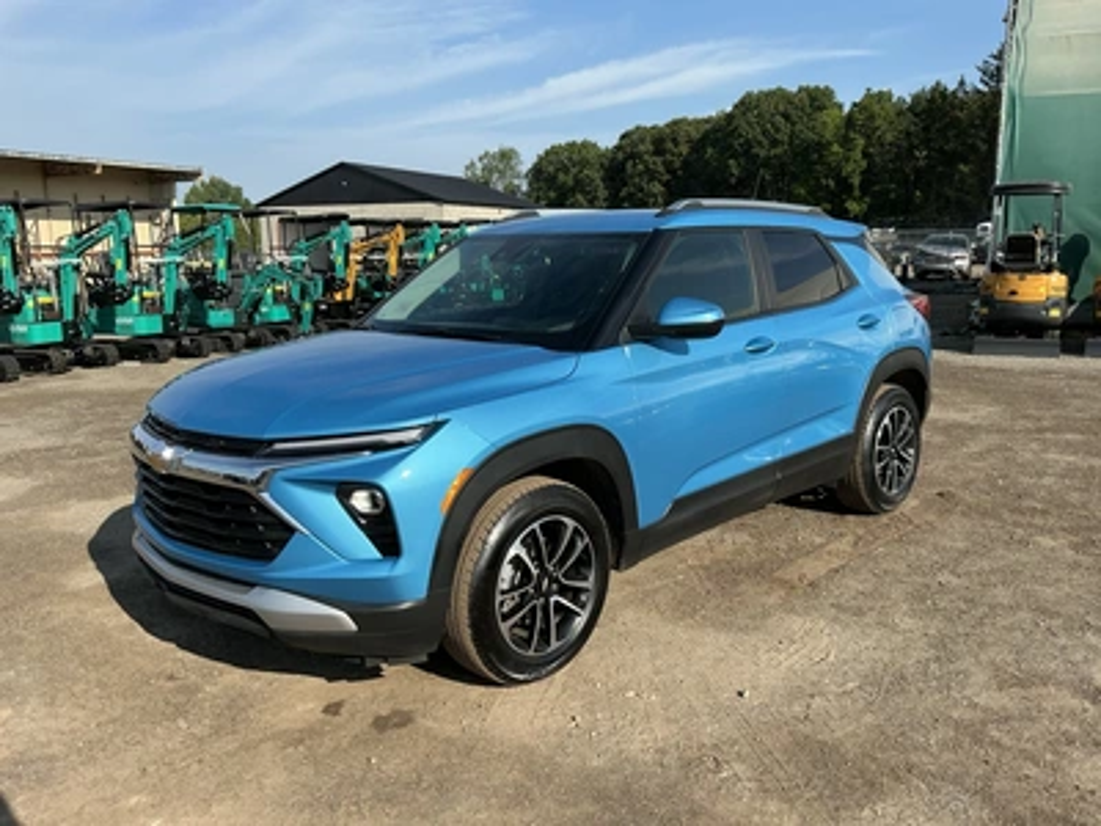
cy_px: 413
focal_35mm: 28
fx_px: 891
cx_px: 550
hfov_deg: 63.4
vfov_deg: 49.7
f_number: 1.8
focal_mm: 3
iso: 25
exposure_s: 1/1577
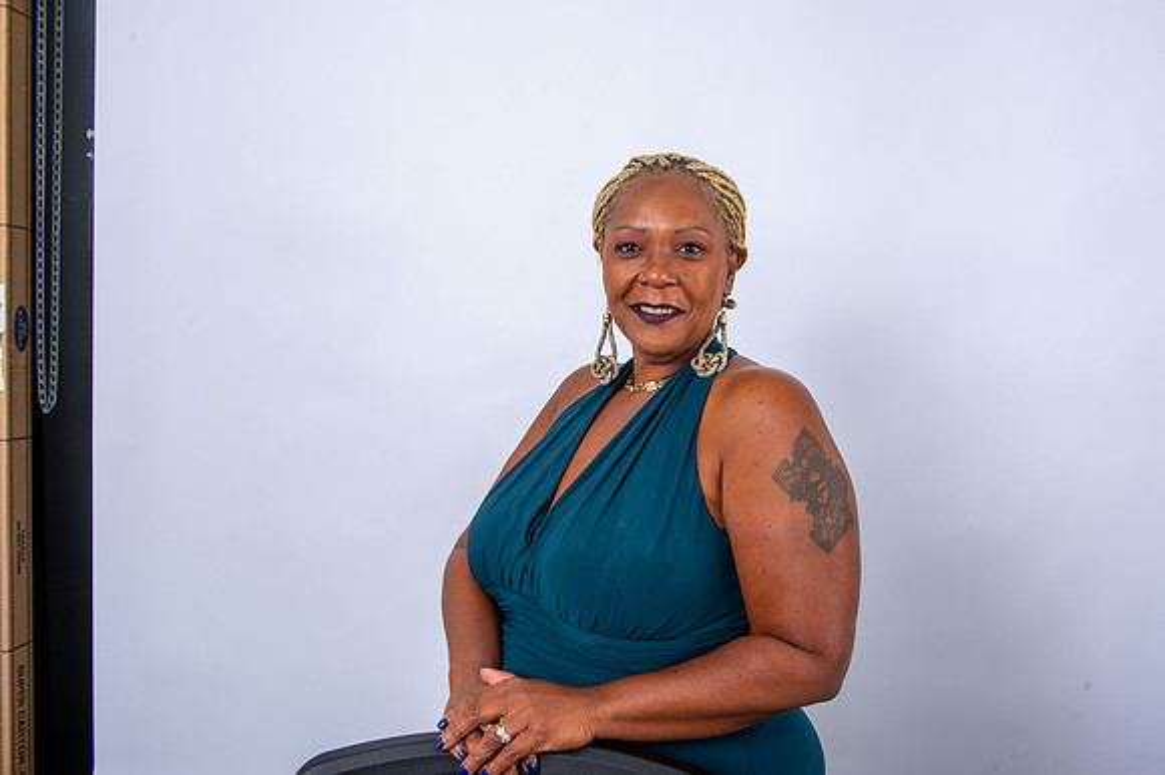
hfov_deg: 60.3
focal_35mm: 31
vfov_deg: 42.3
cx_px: 582
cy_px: 388
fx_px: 1003
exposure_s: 1/250
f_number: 9
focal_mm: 31
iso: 100
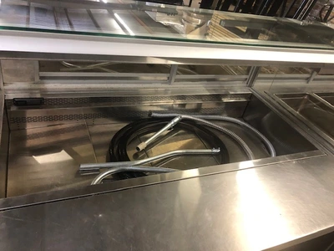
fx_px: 270
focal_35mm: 28
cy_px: 126
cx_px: 167
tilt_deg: -33.1
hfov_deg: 63.4
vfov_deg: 49.7
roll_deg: -13.7
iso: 100
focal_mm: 4
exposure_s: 1/15
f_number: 1.8
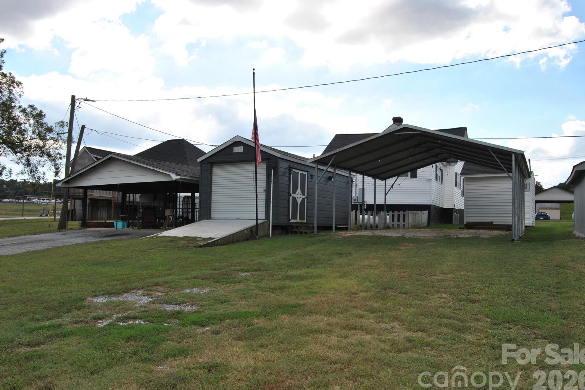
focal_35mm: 28
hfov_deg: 65.5
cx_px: 293
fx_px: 455
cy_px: 199
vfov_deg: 46.4
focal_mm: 18
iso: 100
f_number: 9
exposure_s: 1/200
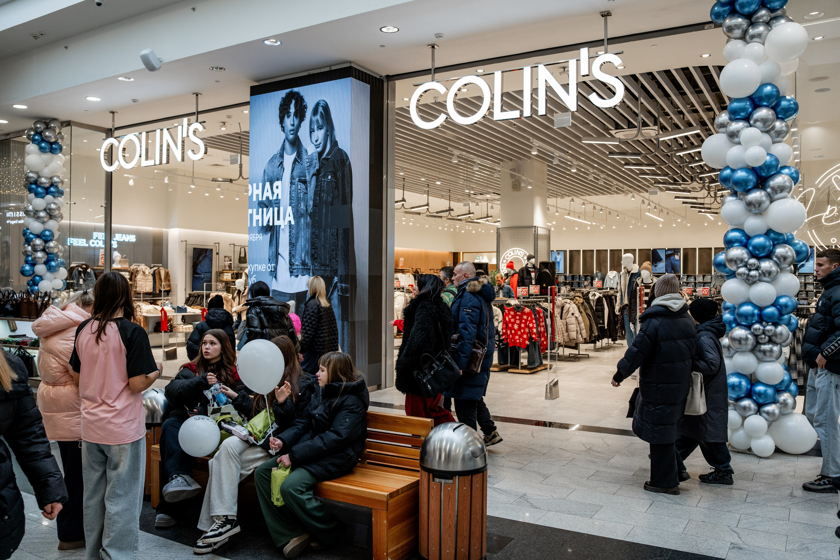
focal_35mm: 28
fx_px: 653
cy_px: 280
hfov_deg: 65.5
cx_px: 420
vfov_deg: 46.4
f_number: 4
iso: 1250
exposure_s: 1/320
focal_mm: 28
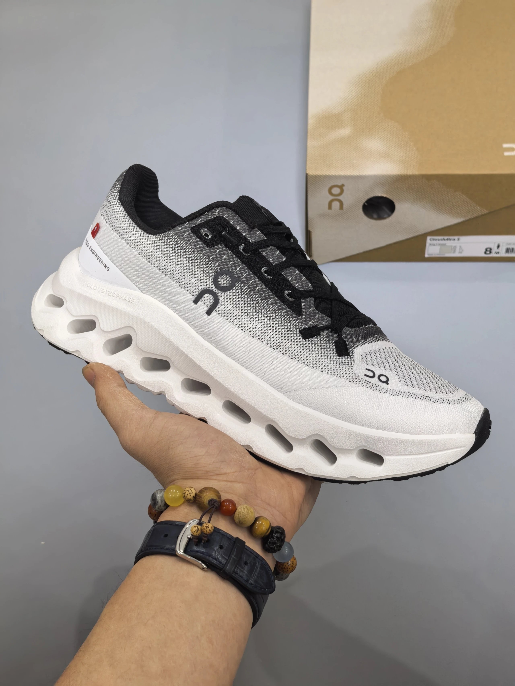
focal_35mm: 48
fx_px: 952
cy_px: 343
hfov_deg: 30.3
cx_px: 258
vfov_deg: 39.7
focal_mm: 5.75
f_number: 2
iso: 160
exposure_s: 1/50
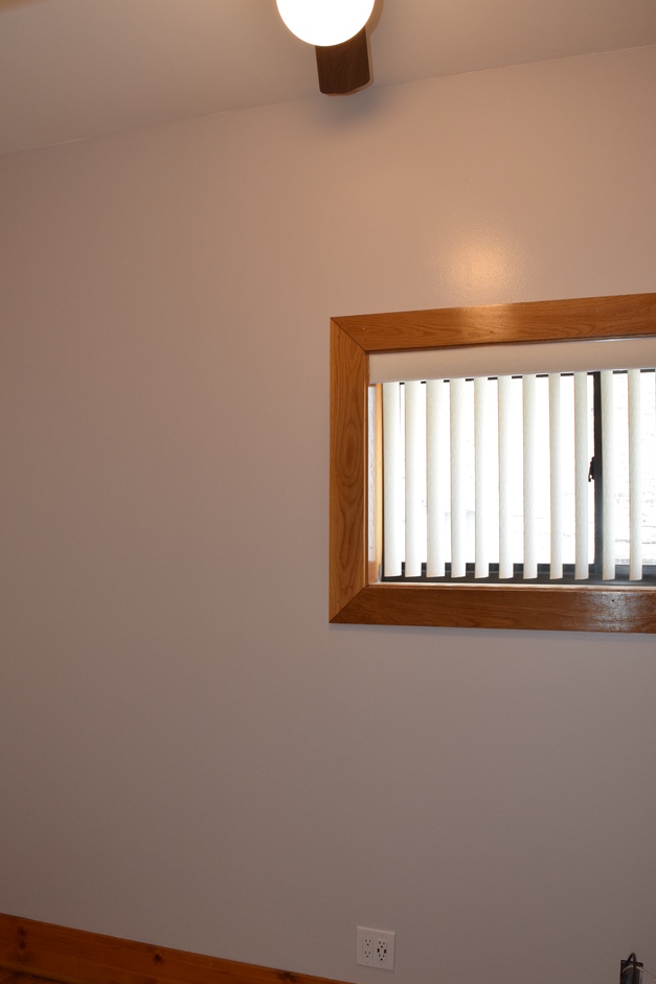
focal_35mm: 31
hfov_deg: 42.3
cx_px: 306
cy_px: 509
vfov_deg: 60.3
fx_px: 848
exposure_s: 1/125
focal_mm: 18
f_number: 5.6
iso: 800
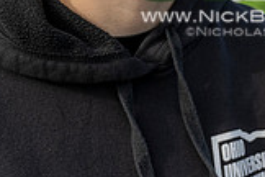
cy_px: -42
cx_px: 254
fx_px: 633
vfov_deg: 15.3
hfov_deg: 22.9
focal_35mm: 86
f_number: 4.5
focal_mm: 24
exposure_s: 1/250
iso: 64
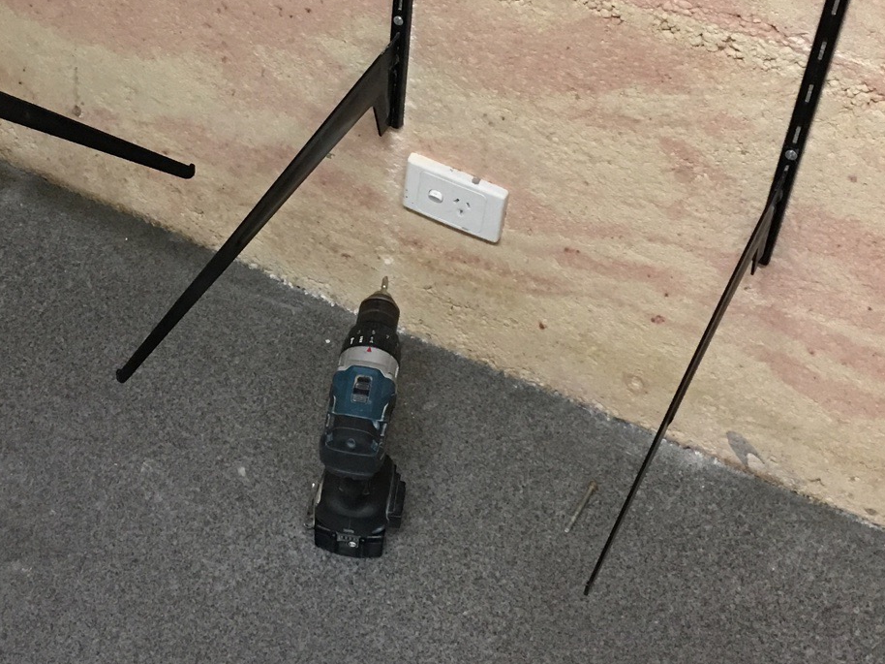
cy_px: 181
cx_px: 271
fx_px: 1661
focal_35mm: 65
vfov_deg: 22.4
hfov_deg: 29.5
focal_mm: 4.15
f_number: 2.2
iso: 100
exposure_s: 1/17
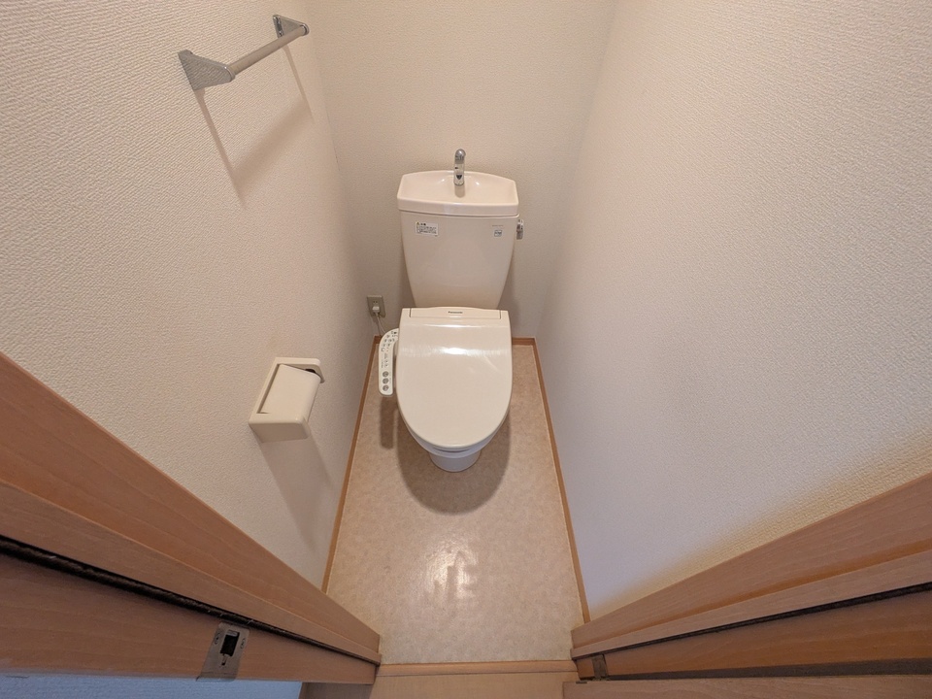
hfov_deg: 102.1
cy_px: 350
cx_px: 466
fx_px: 377
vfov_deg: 85.7
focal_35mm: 14
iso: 146
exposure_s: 1/24
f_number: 2.2
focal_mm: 1.83
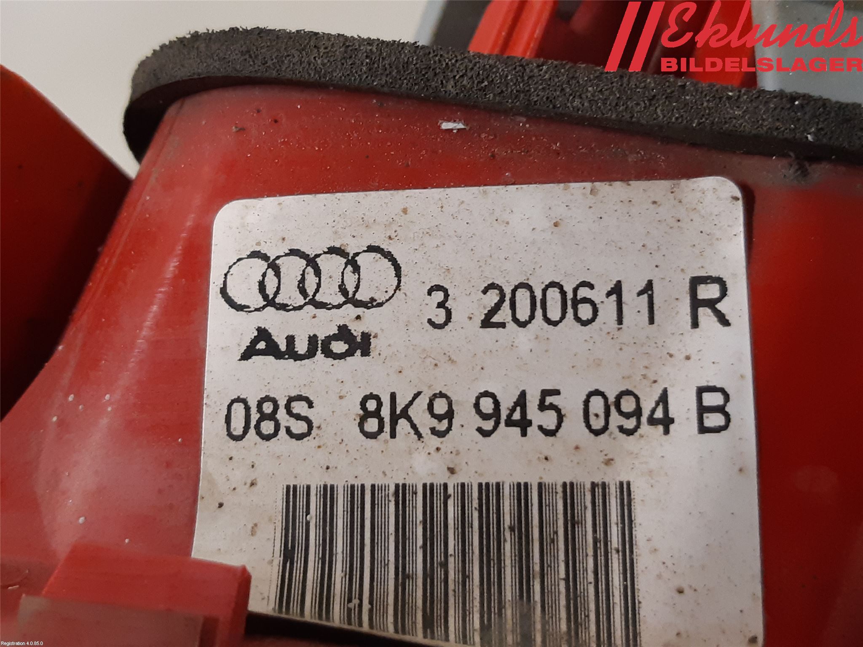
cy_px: 324
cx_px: 432
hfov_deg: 67.3
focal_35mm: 26
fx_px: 648
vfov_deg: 53.1
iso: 250
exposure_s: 1/50
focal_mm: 3.93
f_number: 1.7
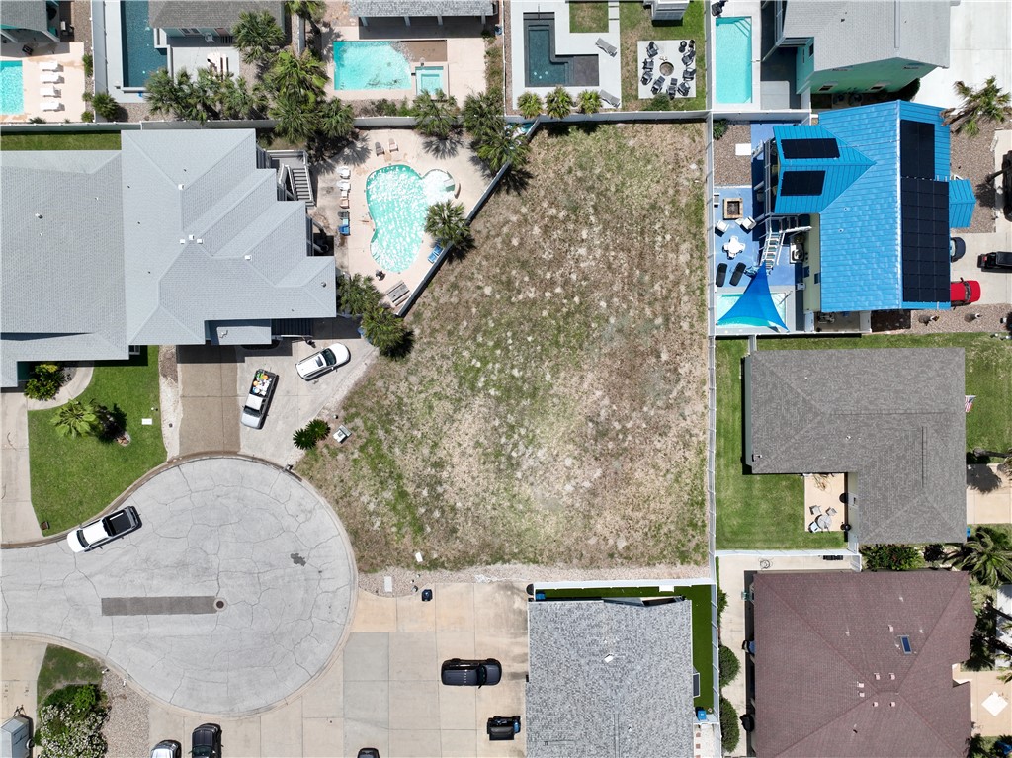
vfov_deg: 56.8
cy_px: 379
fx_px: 701
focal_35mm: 24
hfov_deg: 71.6
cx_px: 506
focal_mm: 12.29
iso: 100
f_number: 2.8
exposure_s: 1/2500
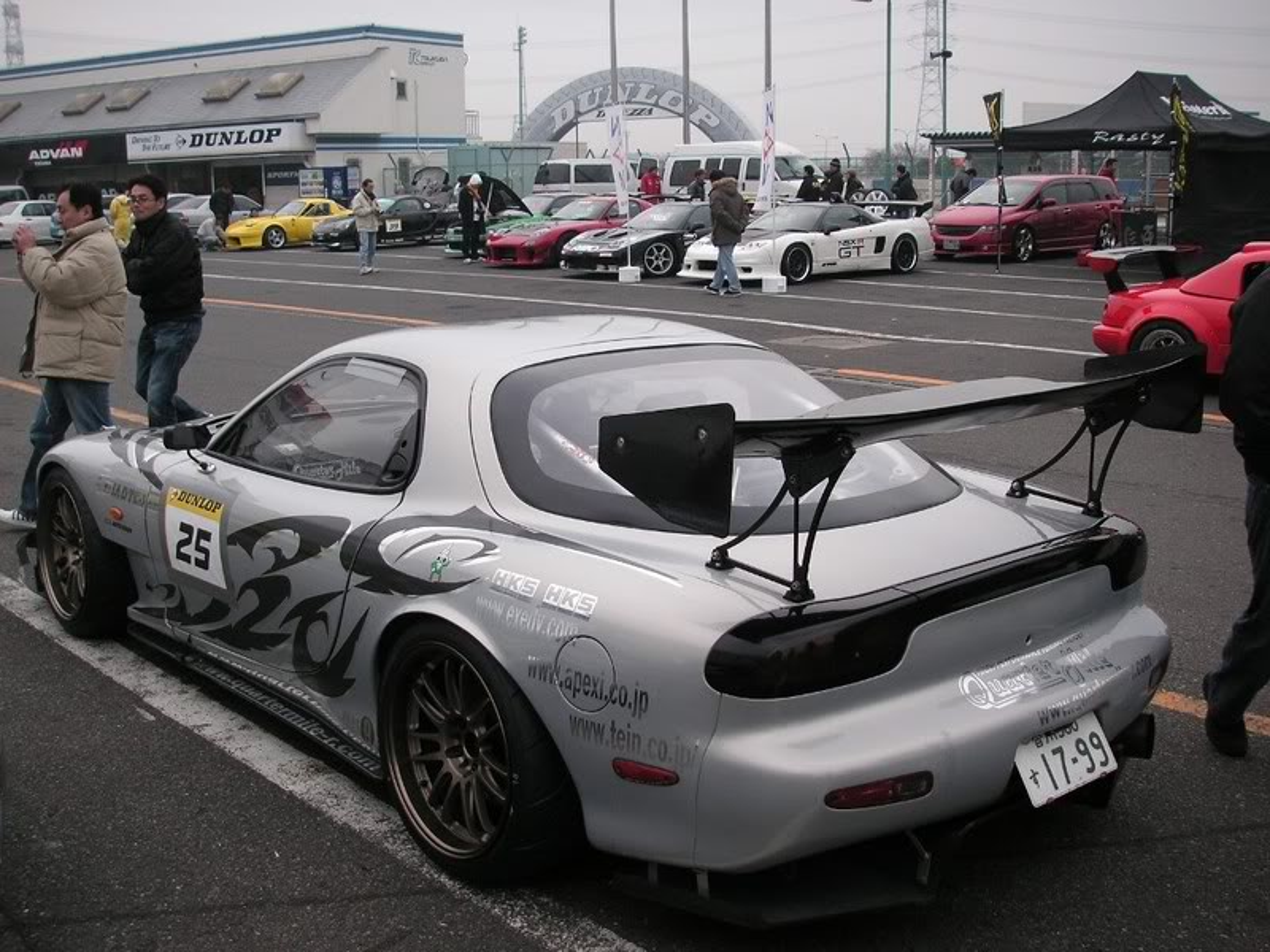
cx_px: 635
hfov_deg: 49.0
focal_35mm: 38
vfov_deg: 37.7
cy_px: 476
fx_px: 1394
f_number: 3.3
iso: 50
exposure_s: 1/250
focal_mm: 6.3
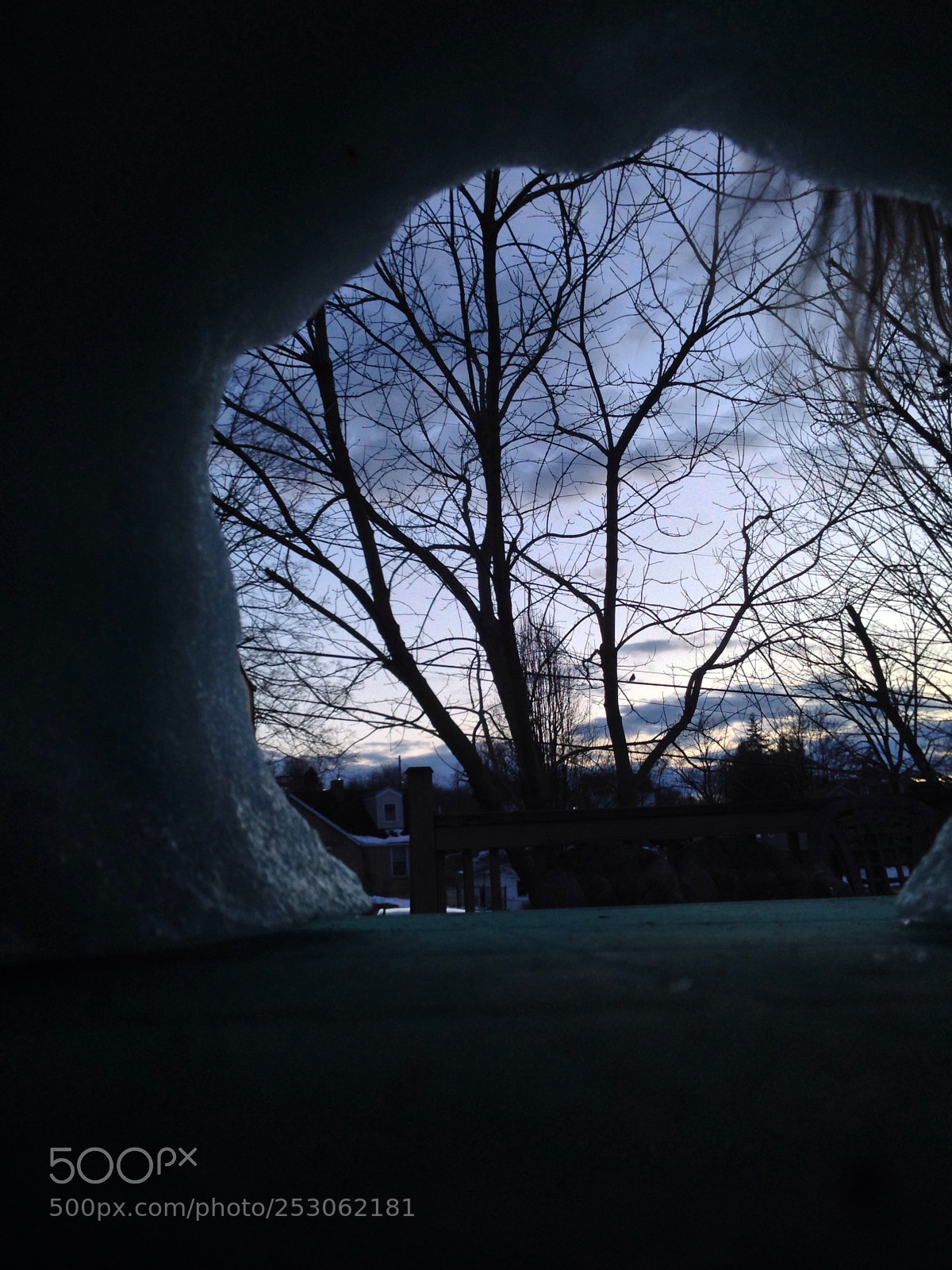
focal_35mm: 33
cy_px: 635
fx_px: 1210
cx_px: 476
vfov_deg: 55.4
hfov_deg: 42.9
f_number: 2.4
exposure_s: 1/20
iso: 50
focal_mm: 4.12
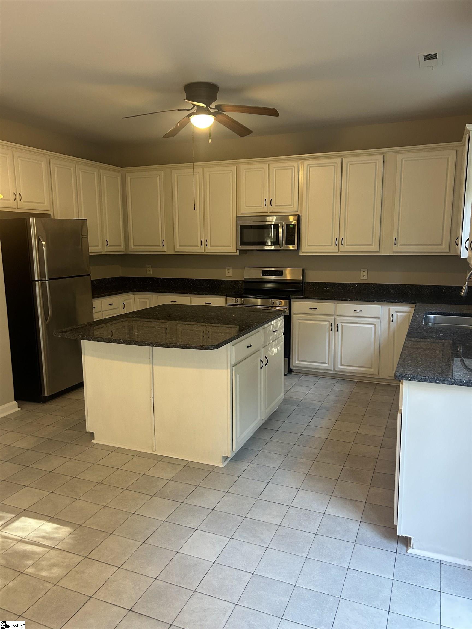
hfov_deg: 53.1
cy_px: 314
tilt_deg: -9.6
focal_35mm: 26
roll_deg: +0.4
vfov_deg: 67.3
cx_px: 236
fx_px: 473
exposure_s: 1/60
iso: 160
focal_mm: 5.7
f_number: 1.5
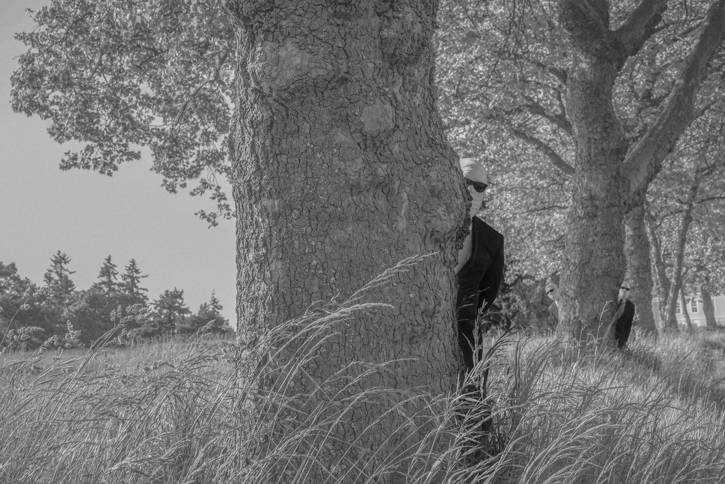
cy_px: 242
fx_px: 745
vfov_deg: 35.9
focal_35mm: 37
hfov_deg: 51.9
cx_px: 362
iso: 250
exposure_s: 1/125
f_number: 8
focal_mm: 37
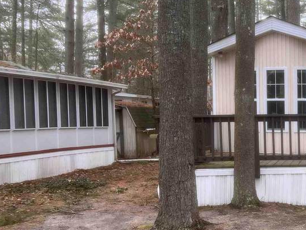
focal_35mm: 62
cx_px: 359
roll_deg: +0.3
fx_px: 548
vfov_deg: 23.6
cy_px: 148
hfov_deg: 27.7
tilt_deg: -4.2
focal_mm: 5.7
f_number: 1.5
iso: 50
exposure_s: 1/402
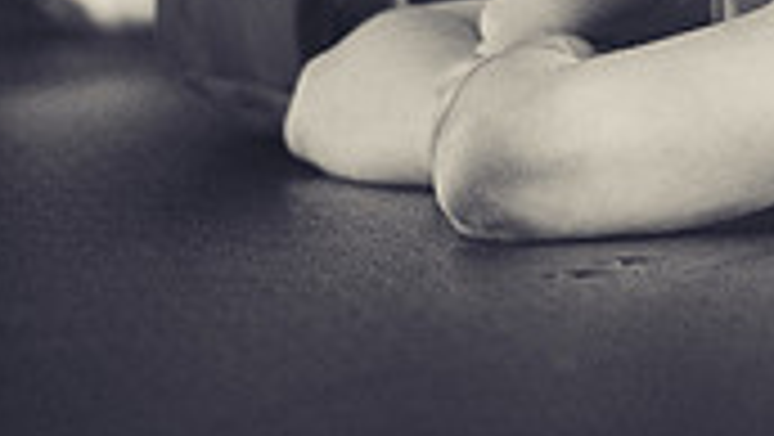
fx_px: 18688
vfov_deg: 1.3
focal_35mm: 910
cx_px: 549
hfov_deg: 2.4
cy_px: 258
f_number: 2.8
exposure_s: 1/100
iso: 12800
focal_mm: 200
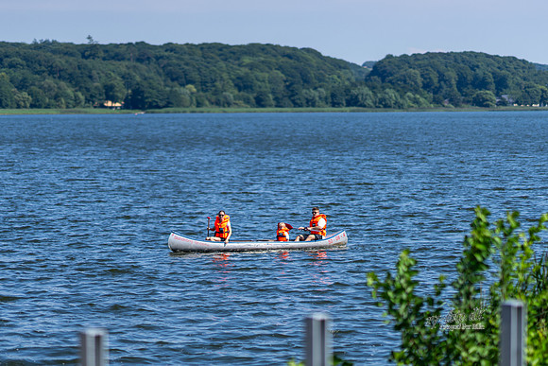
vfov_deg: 9.7
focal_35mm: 141
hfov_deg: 14.5
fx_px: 2147
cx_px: 226
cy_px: 225
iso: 50
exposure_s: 1/5000
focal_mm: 85
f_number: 1.4
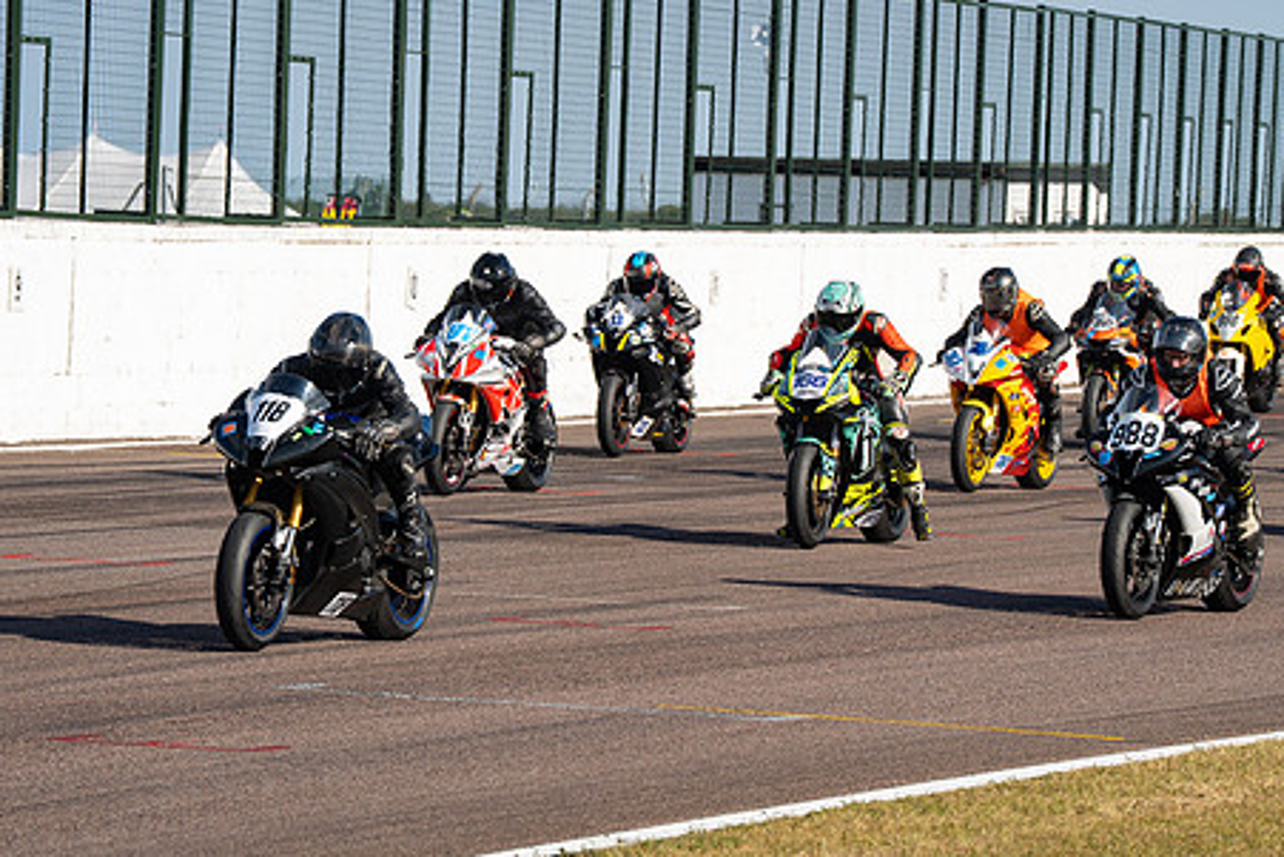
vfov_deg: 5.4
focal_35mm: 257
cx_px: 800
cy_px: 411
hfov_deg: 8.0
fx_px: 9169
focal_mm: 200
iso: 125
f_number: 9
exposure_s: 1/400
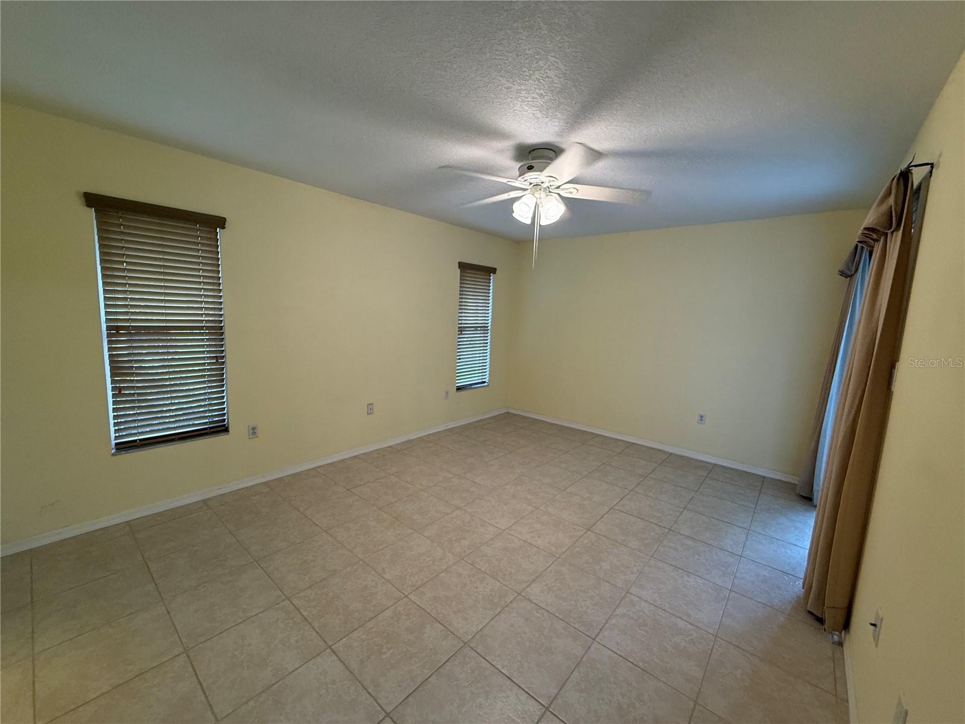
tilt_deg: -6.9
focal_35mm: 14
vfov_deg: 85.7
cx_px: 482
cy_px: 362
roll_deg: -2.6
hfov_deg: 102.1
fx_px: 390
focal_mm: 2.22
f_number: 2.2
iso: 250
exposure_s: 1/120
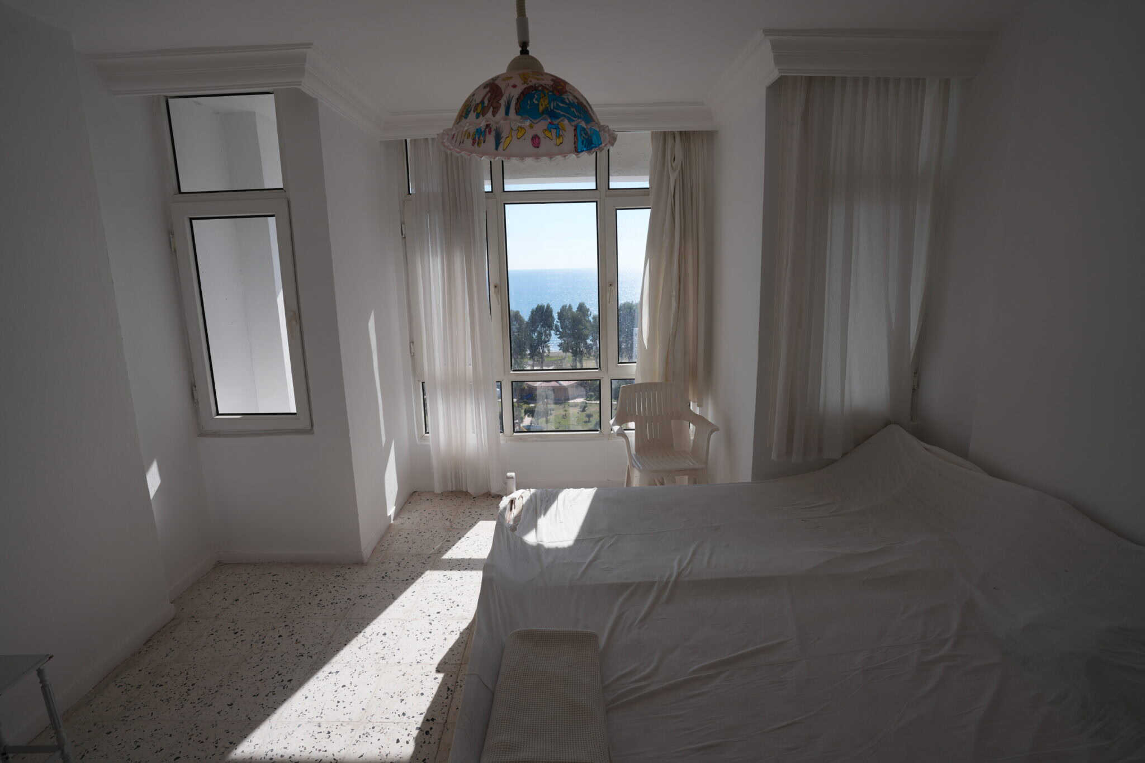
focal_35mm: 17
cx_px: 572
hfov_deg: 93.3
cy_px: 382
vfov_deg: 70.4
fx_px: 541
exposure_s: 1/400
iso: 100
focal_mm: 17
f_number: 6.3
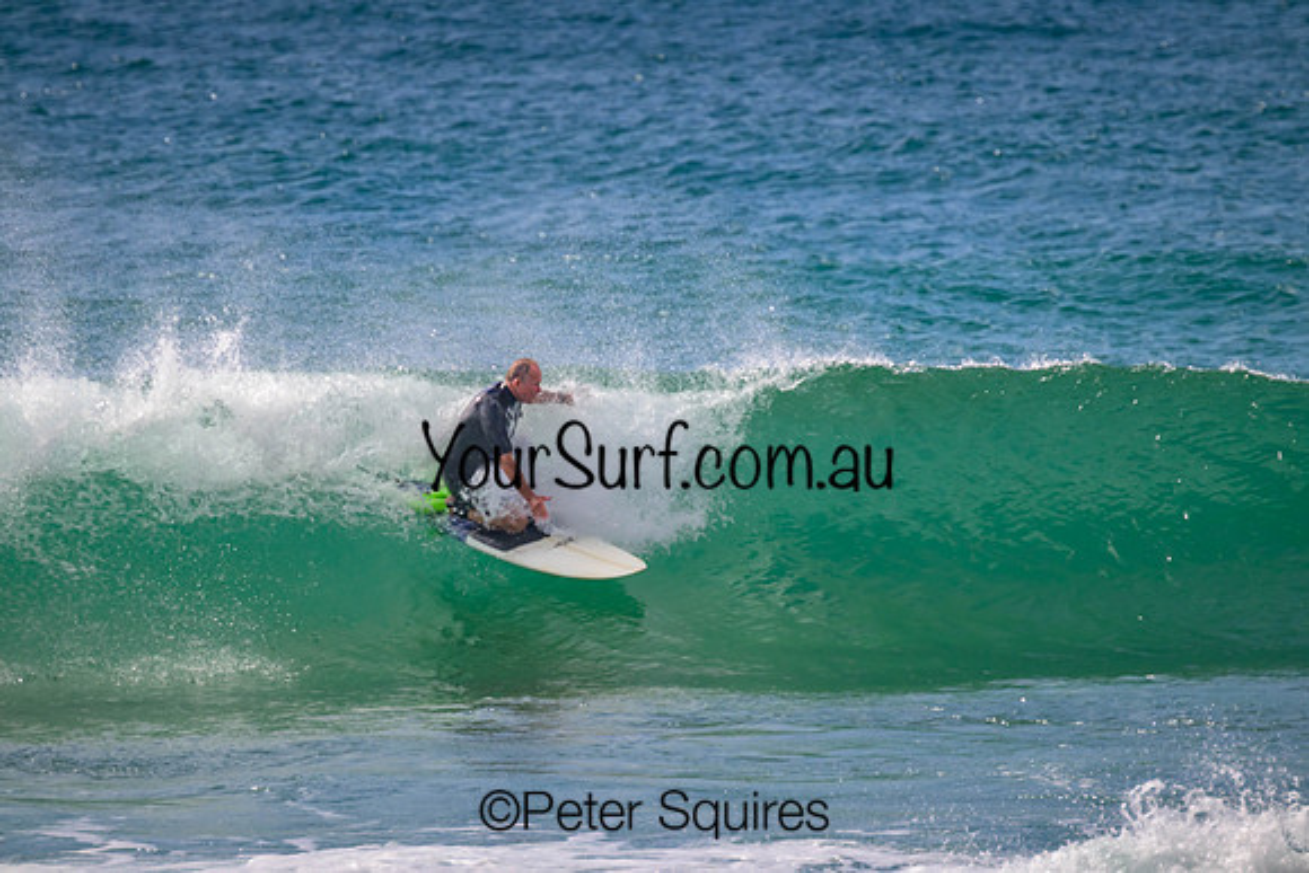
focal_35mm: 800
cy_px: 436
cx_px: 654
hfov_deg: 2.6
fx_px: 29094
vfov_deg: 1.7
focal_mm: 800
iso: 900
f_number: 11
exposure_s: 1/2000
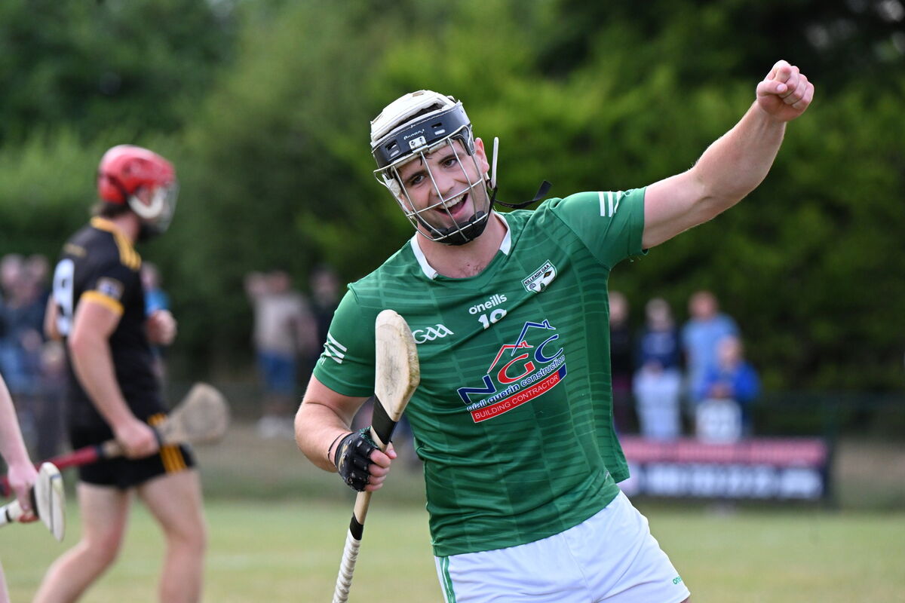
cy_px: 302
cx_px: 452
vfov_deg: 4.4
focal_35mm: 310
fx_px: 7792
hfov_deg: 6.6
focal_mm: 310
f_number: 6.3
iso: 3600
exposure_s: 1/1000
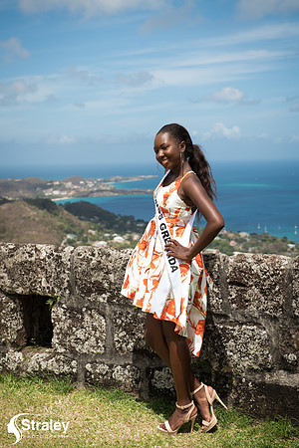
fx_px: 772
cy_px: 224
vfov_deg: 32.4
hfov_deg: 21.9
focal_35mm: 62
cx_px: 150
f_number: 5.6
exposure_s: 1/160
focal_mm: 62
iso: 64
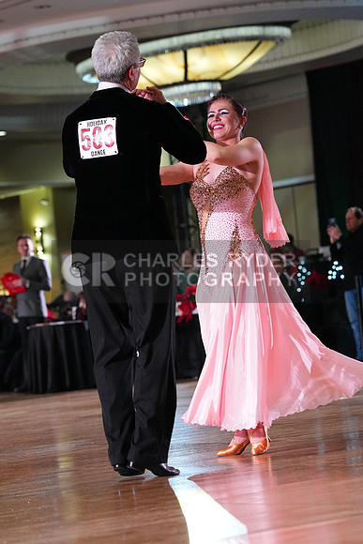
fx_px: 2040
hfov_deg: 10.2
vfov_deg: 15.2
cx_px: 182
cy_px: 272
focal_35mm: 135
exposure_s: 1/400
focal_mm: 135
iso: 6400
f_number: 5
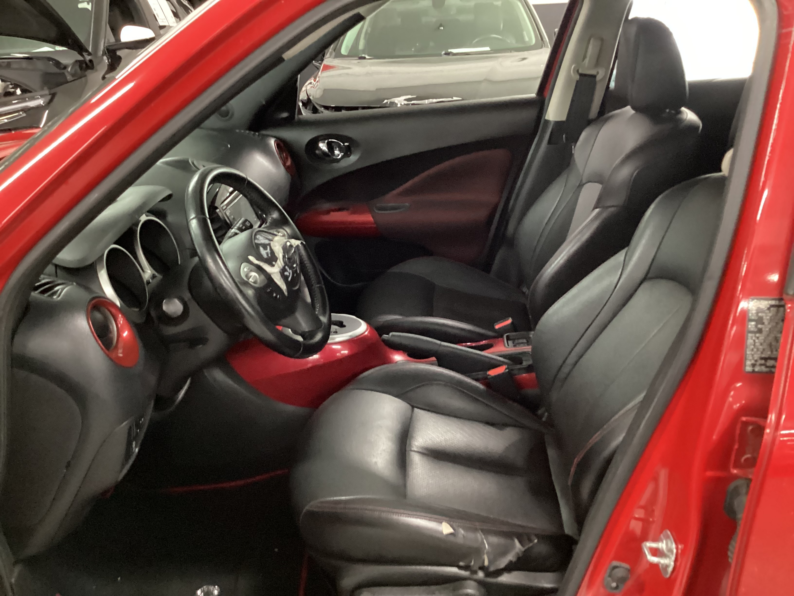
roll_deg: +2.7
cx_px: 397
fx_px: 711
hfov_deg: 58.4
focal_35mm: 31
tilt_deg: -24.4
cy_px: 298
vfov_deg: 45.4
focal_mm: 3.3
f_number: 2.4
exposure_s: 1/20
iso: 640
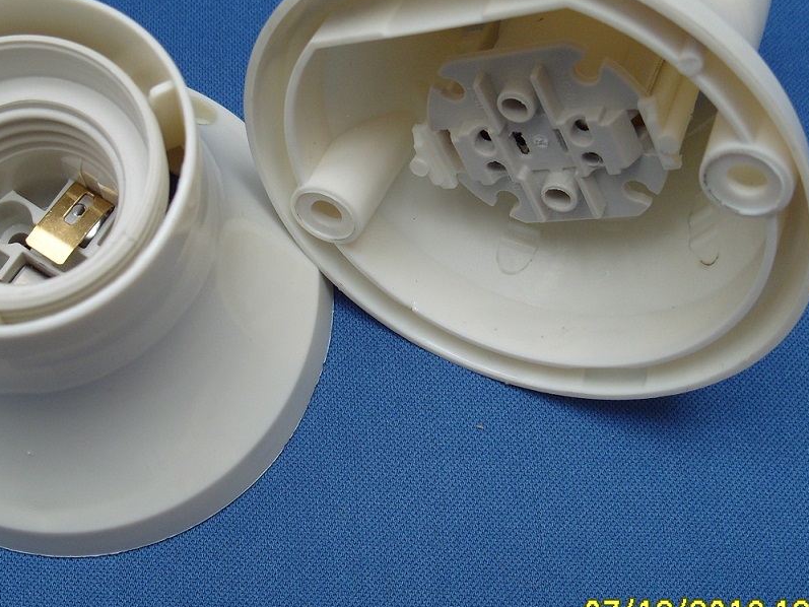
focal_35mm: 54
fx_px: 1262
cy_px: 235
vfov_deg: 27.0
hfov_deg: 35.4
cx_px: 311
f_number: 2.8
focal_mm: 7.8
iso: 100
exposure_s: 1/45
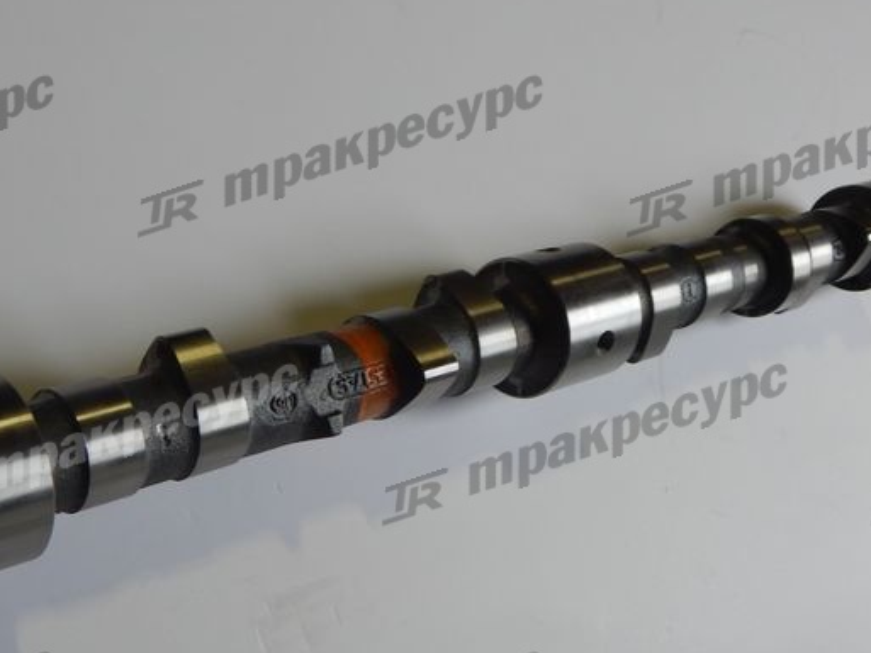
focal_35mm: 53
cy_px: 378
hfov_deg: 35.8
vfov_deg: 27.5
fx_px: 1334
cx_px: 285
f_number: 3.3
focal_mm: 6.1
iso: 160
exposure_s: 1/30
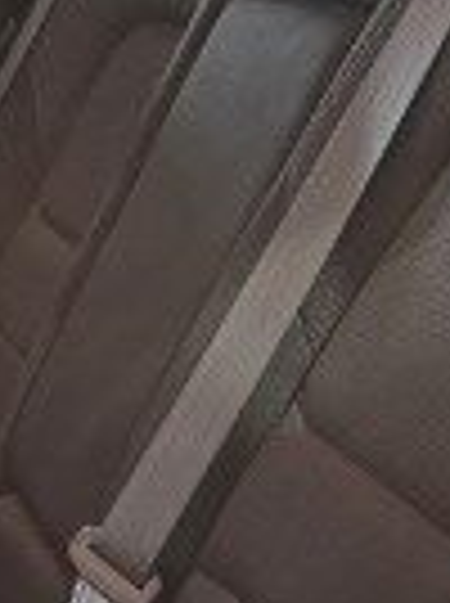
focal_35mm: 110
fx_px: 1913
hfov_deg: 13.1
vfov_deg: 17.4
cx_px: -54
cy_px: 630
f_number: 1.7
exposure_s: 1/50
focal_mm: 6.3
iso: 800
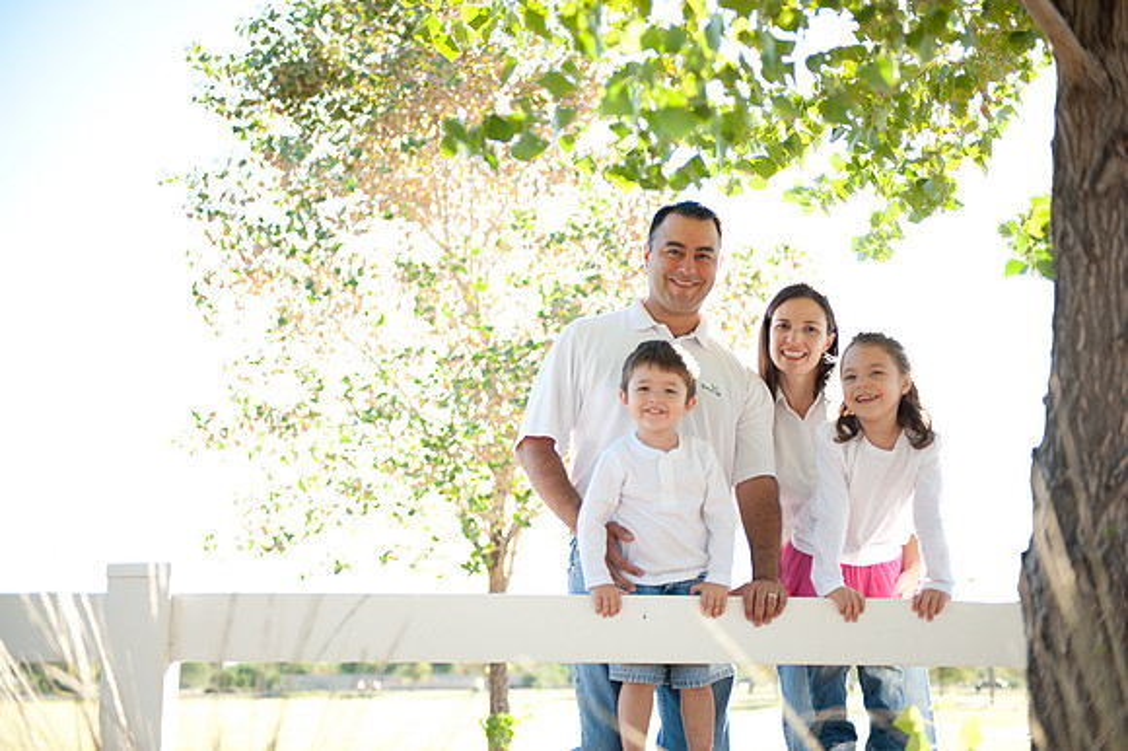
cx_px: 564
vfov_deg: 26.0
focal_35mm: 52
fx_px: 1628
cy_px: 376
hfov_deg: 38.2
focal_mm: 52
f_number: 2.8
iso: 200
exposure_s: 1/640
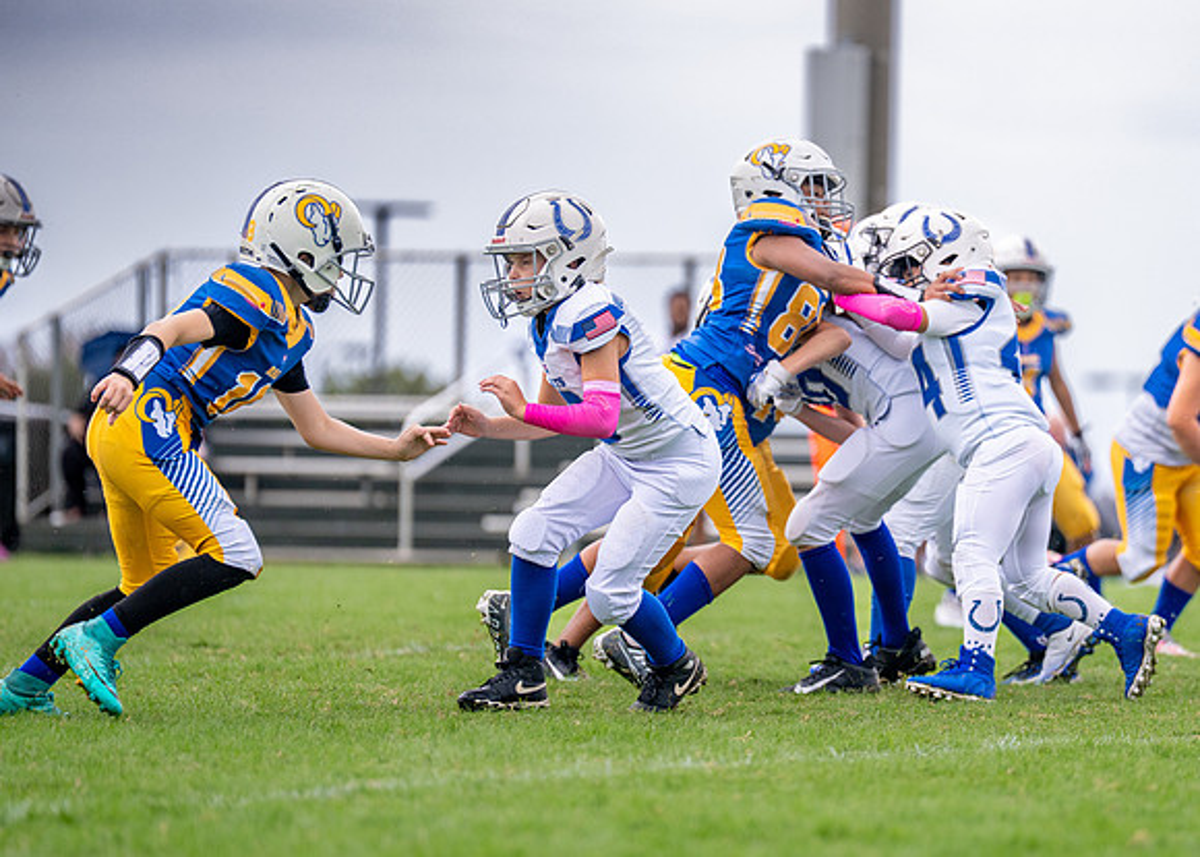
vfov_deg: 5.3
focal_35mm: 271
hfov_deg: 7.4
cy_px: 441
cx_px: 824
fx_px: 9226
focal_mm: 200
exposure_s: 1/1600
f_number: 2.8
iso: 400
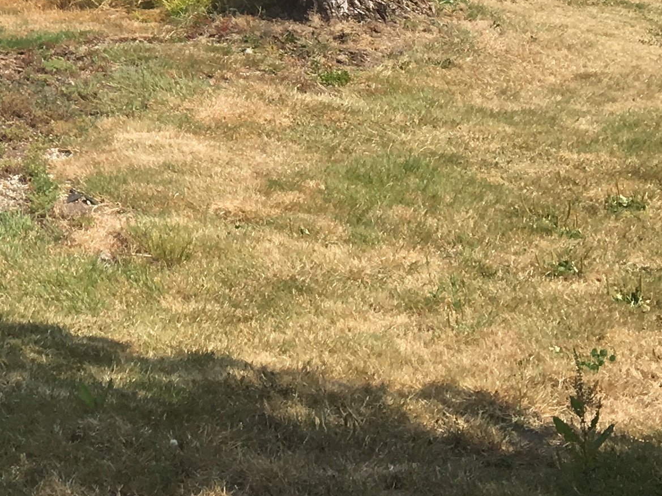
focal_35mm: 100
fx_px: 1913
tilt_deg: -2.2
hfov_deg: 18.2
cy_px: -180
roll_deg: +1.6
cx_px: -227
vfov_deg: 14.1
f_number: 2.2
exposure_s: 1/1374
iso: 25
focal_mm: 4.15
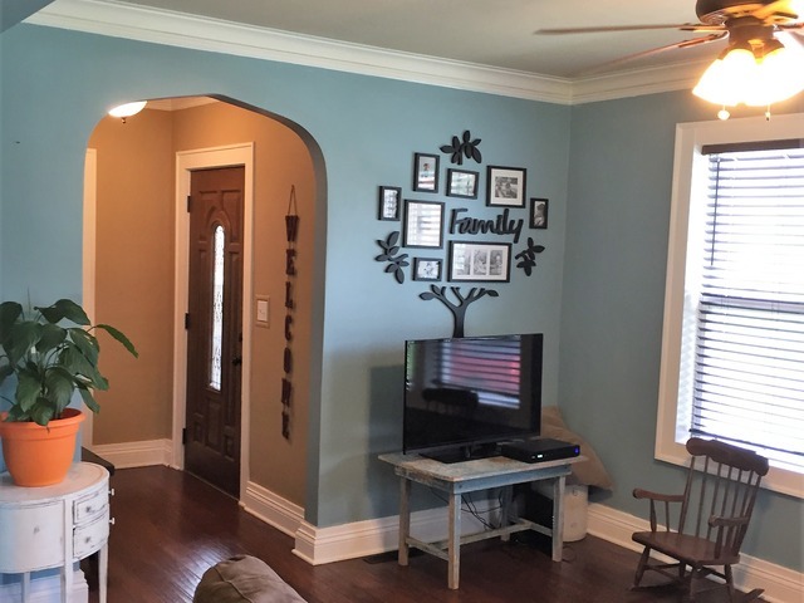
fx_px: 674
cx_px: 402
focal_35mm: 29
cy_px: 302
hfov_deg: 61.7
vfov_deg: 48.2
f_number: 2.2
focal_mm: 4.15
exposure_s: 1/30
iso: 80
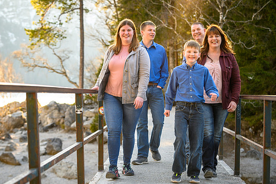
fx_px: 613
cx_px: 125
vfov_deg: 17.0
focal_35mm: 80
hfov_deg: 25.4
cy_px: 94
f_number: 4
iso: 320
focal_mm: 70
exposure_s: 1/200
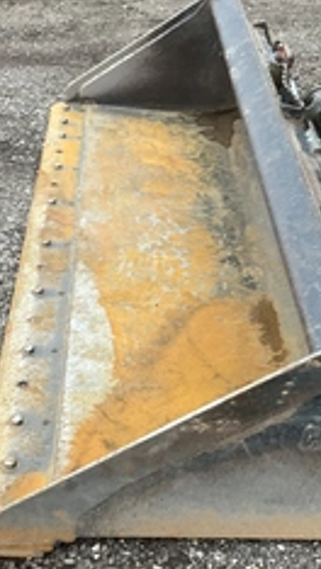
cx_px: 209
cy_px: 326
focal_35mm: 54
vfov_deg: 38.4
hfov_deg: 22.2
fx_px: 815
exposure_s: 1/107
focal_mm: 3
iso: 64
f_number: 1.8
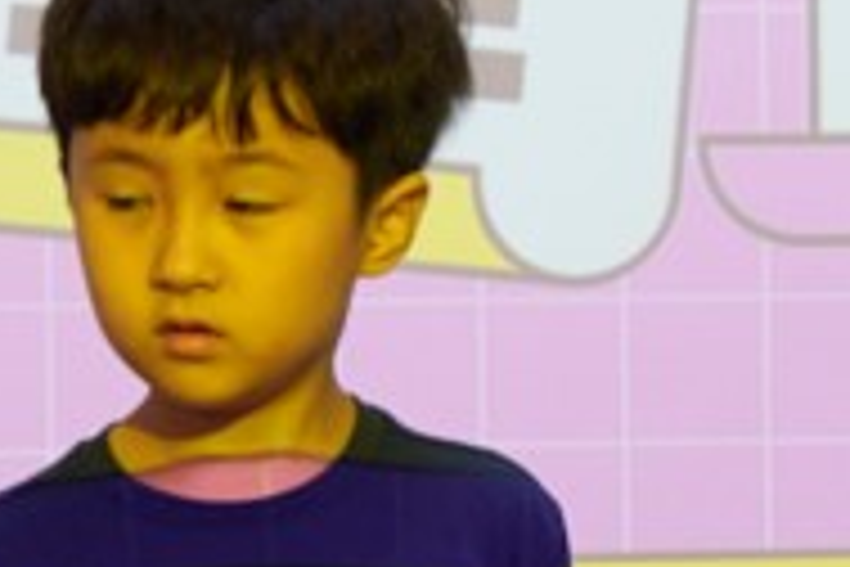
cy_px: 392
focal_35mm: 343
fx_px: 8098
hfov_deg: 6.0
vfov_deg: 4.0
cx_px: 765
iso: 250
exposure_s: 1/160
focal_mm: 72
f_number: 4
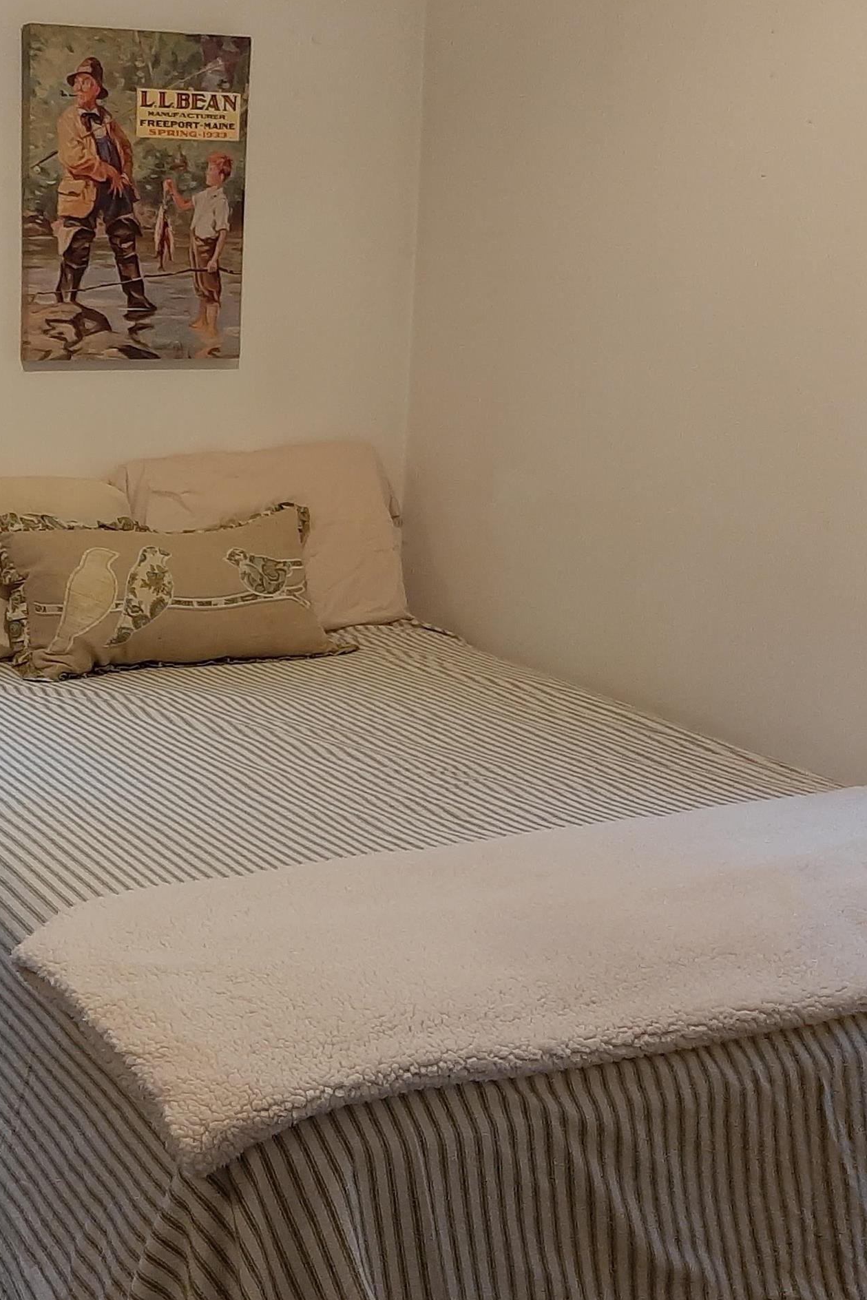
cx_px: 41
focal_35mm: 44
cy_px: 612
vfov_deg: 44.5
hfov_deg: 28.9
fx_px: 1589
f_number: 1.7
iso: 200
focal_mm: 3.93
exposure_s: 1/60
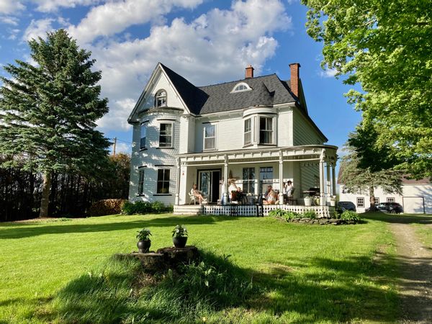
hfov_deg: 63.4
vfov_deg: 49.7
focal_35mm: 28
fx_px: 349
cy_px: 162
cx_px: 216
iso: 20
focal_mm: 3.99
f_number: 1.8
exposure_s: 1/1919
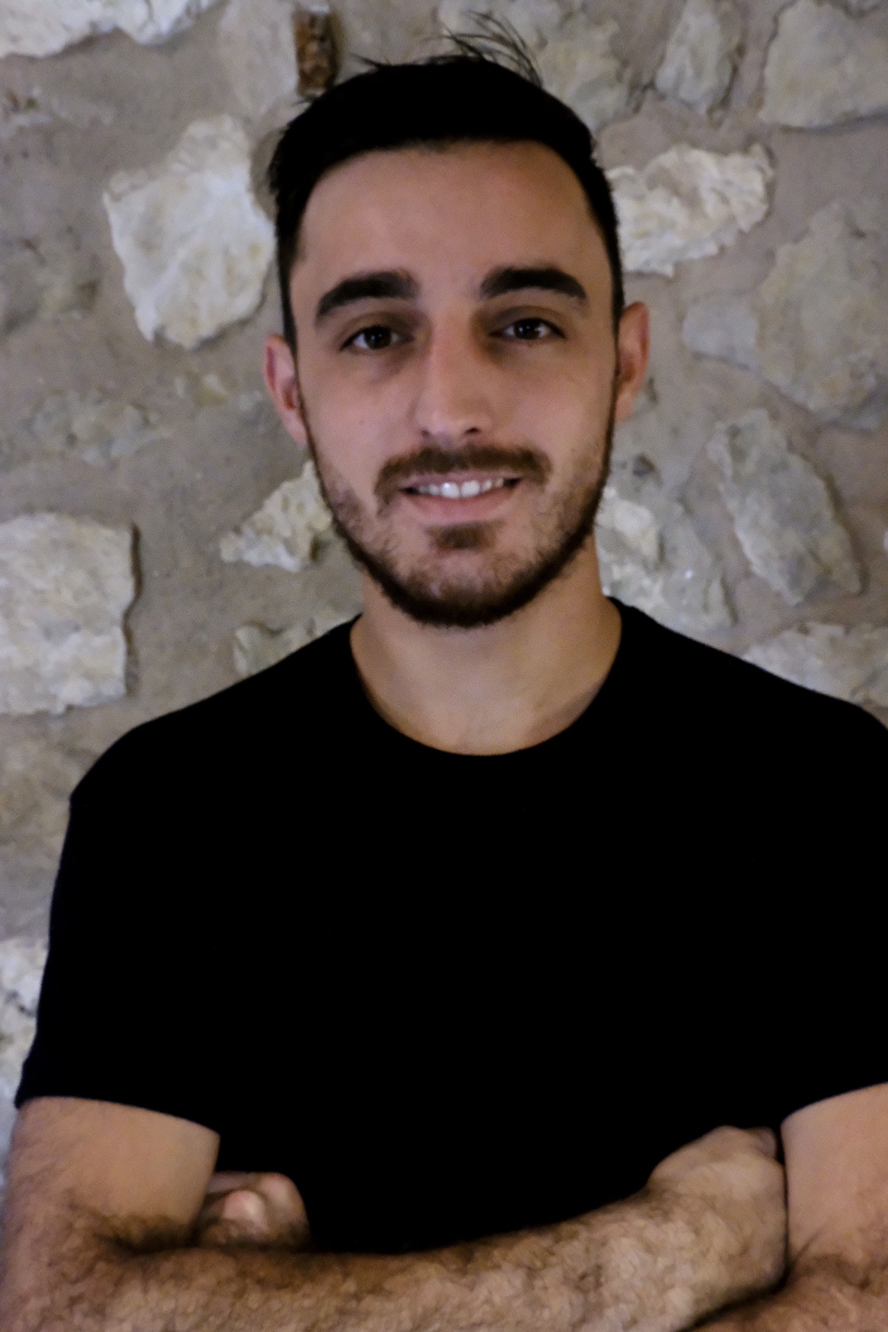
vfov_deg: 37.5
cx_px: 444
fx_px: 1961
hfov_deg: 25.5
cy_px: 666
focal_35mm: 53
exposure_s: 1/7
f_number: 16
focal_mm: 35
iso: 12800
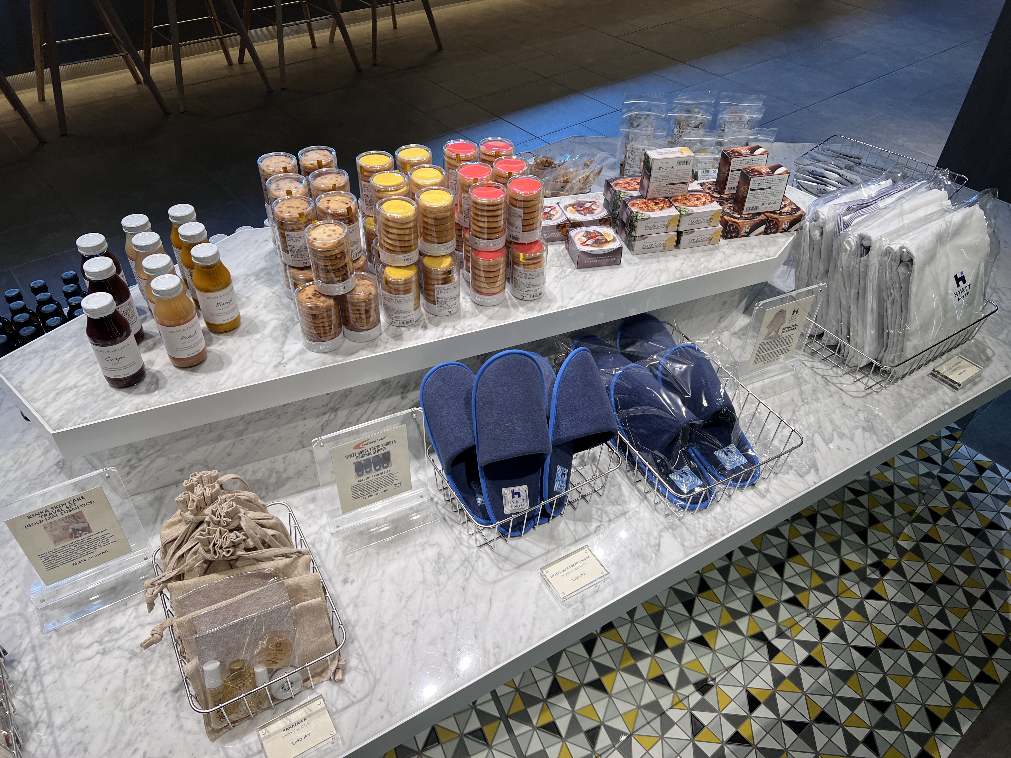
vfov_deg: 53.1
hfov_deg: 67.3
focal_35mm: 26
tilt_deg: -40.7
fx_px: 759
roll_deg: -1.3
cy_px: 379
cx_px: 506
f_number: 1.5
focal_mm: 5.7
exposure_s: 1/248
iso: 50
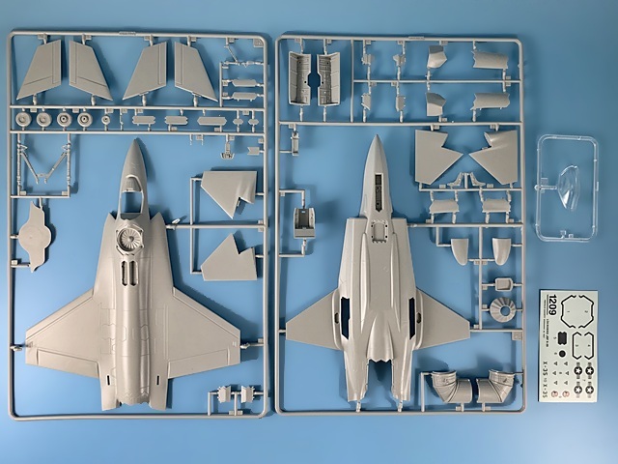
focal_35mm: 26
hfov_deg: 67.3
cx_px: 309
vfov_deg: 53.1
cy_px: 232
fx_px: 464
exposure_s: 1/120
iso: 80
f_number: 1.8
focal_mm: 4.25
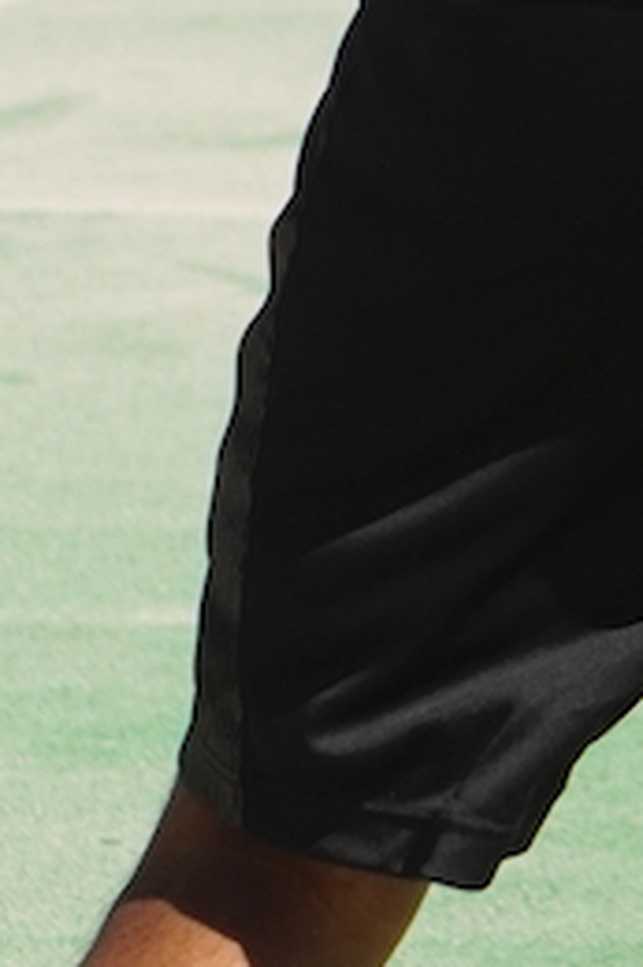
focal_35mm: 695
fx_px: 18656
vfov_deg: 3.0
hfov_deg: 2.0
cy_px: -465
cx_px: 1108
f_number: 5.6
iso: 500
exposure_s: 1/4000
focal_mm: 67
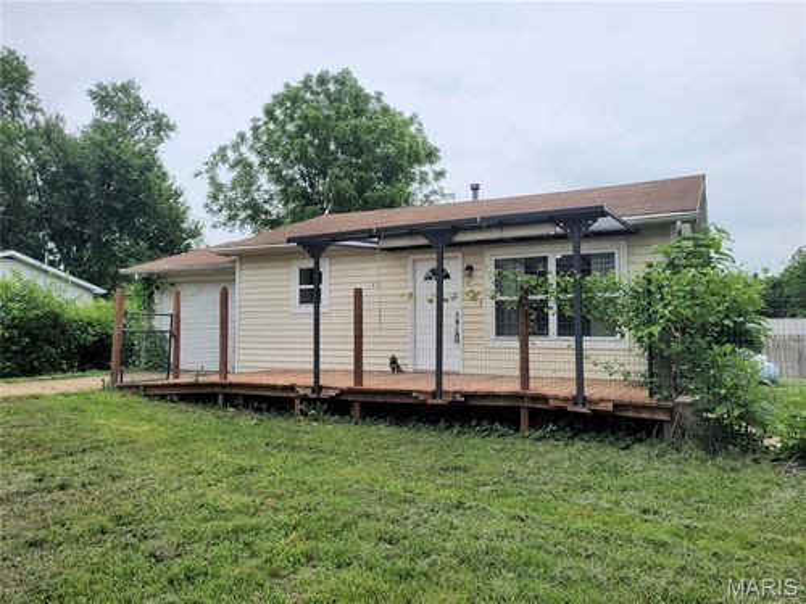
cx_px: 403
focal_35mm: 26
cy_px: 302
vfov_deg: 53.1
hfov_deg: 67.3
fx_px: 605
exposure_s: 1/667
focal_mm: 5.4
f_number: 1.8
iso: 40
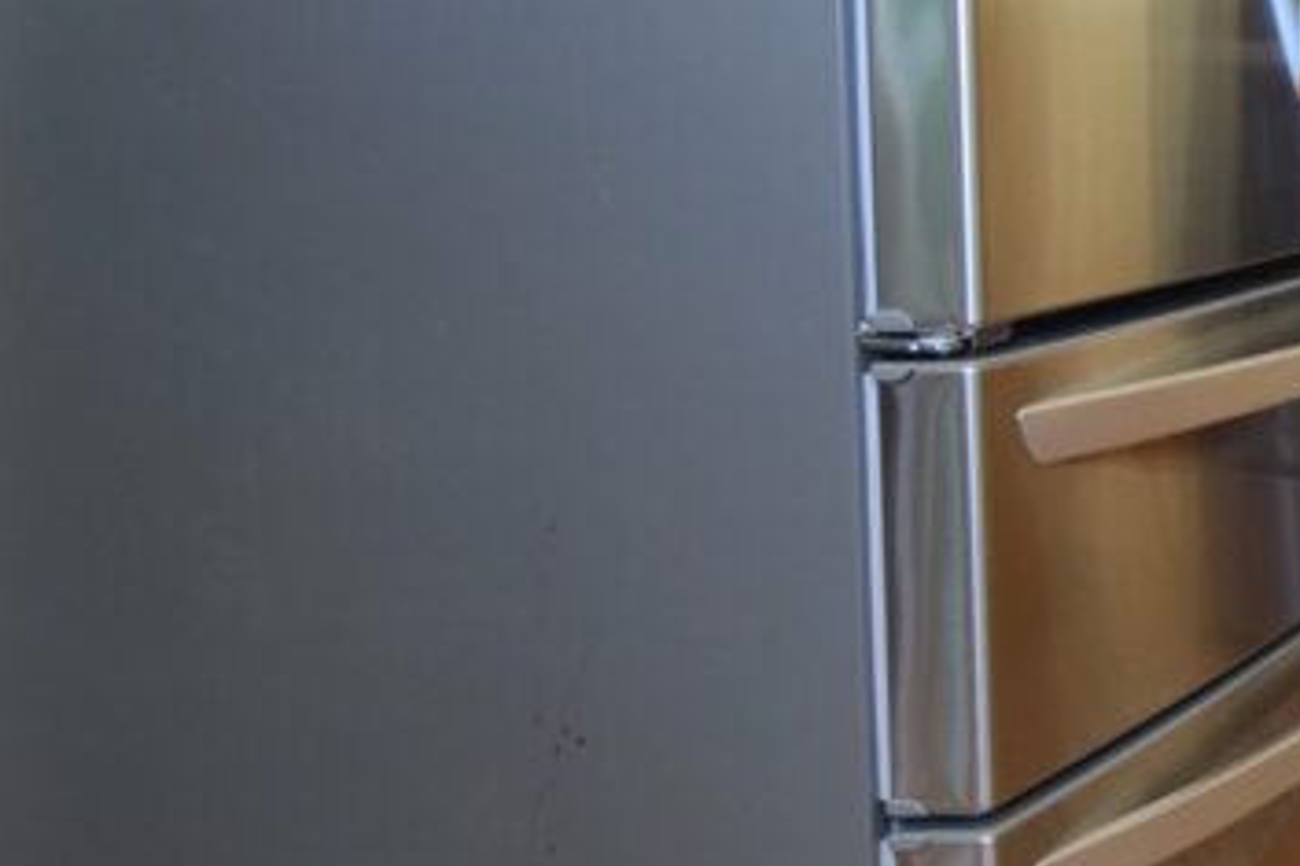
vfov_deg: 25.8
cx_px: 2029
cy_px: 114
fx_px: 1841
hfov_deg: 26.2
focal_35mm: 51
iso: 640
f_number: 4.5
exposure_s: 1/60
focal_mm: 10
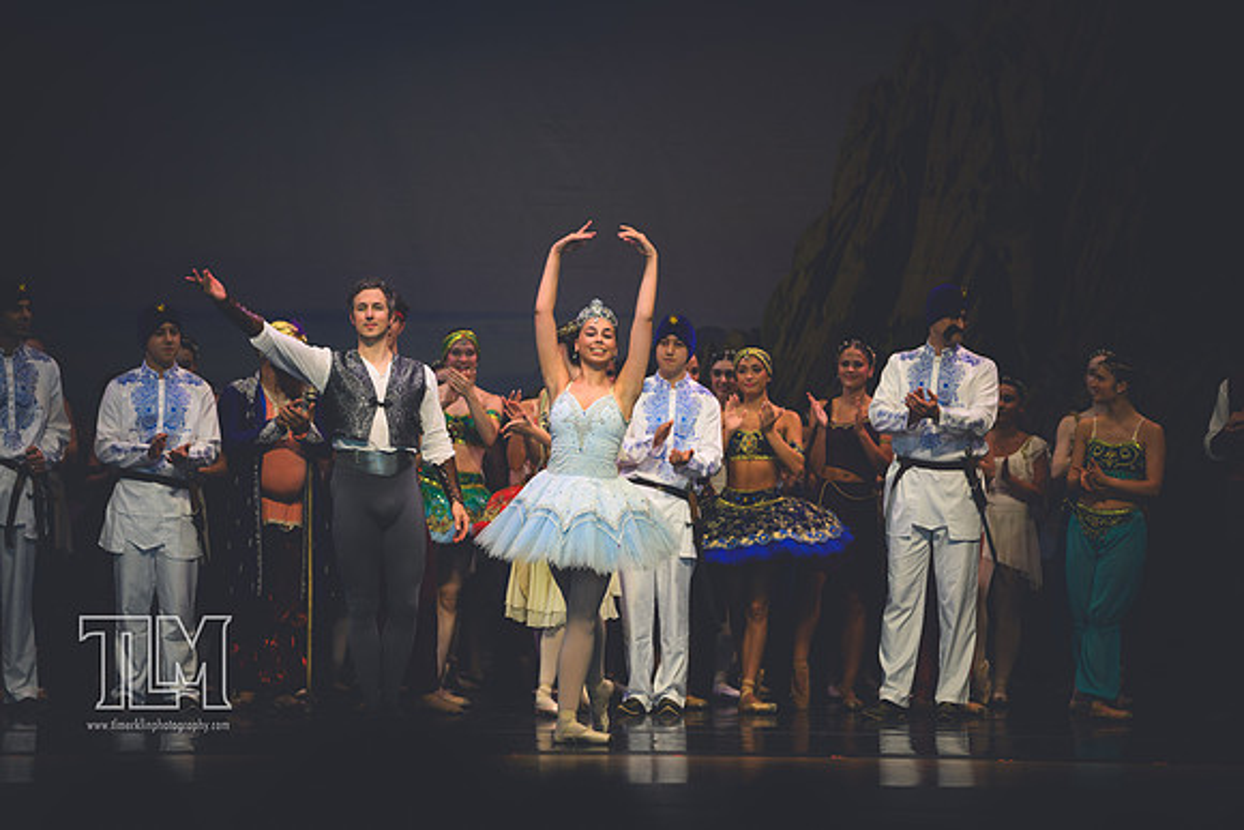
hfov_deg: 10.3
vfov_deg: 6.9
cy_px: 415
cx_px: 622
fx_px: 6912
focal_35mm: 200
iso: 250
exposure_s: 1/500
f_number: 2.8
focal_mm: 200
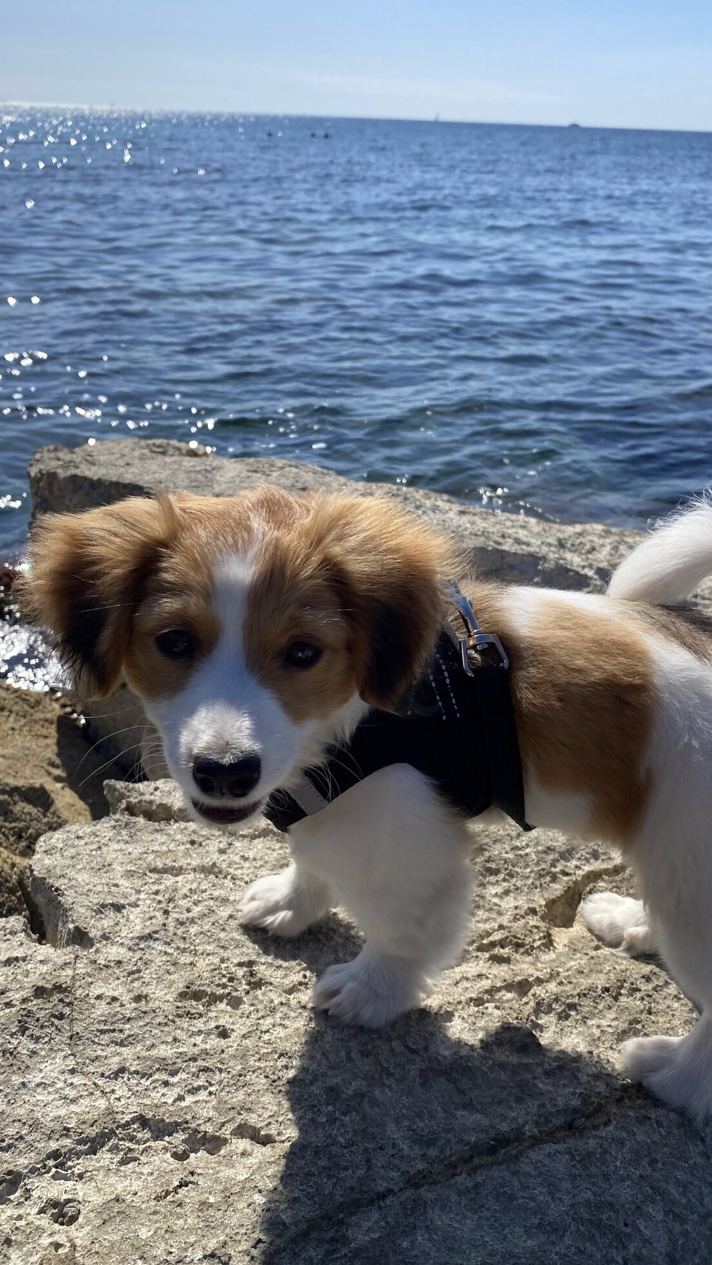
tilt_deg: -26.8
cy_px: 624
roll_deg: -1.7
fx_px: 973
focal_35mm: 29
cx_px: 329
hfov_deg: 40.2
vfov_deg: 66.1
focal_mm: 4.25
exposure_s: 1/3205
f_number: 1.8
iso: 32
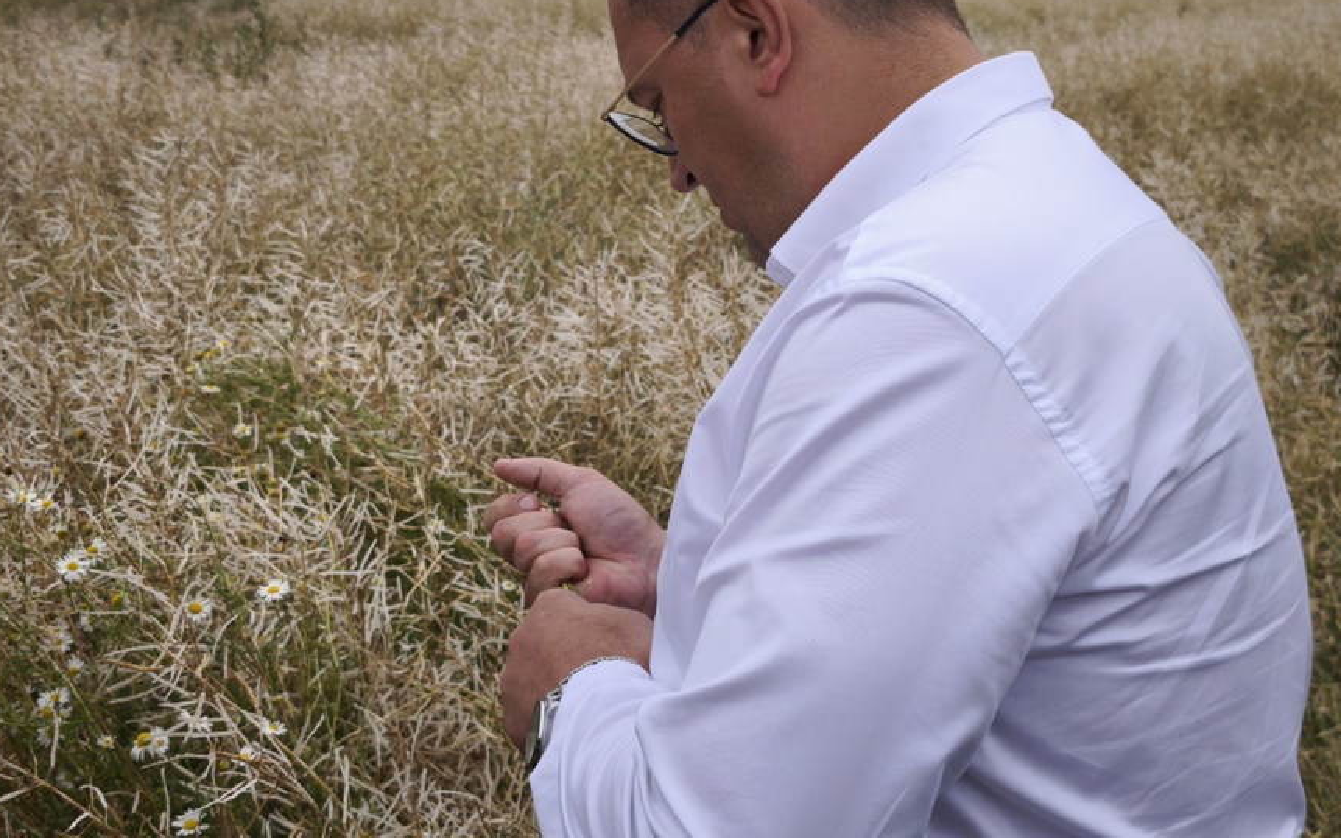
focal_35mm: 58
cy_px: 352
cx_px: 755
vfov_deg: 22.3
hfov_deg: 35.1
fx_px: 2120
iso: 50
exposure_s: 1/2254
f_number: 1.6
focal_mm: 6.57
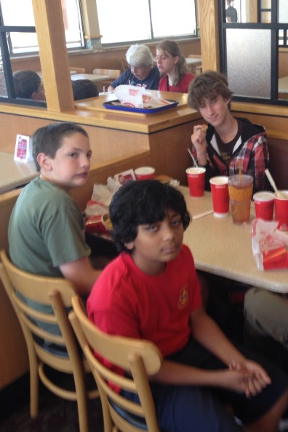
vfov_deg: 40.3
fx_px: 588
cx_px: 255
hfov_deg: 26.7
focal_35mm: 49
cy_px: 217
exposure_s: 1/30
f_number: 2.4
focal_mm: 4.28
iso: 50
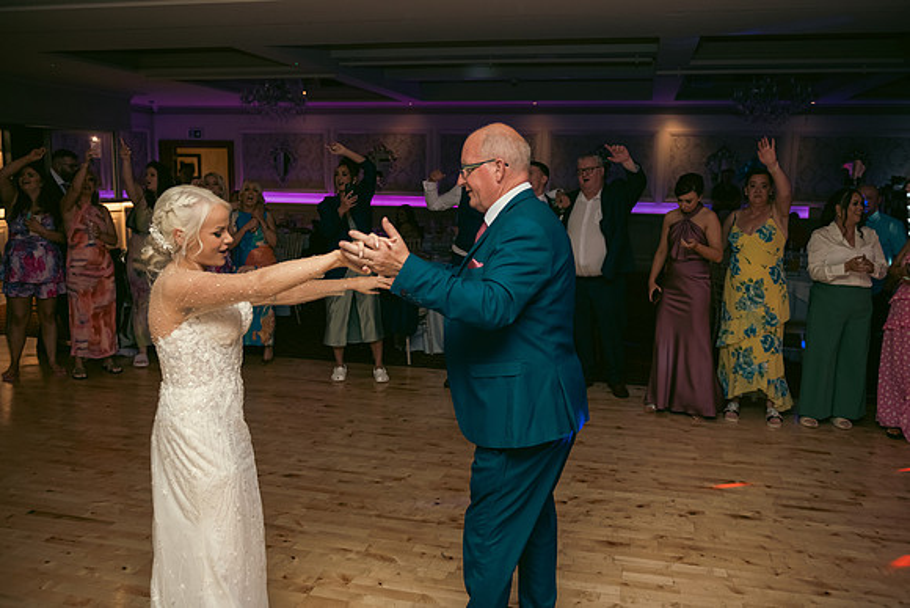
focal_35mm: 31
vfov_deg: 42.3
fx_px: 784
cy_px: 304
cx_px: 455
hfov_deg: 60.3
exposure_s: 1/160
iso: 800
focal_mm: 31
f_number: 3.5
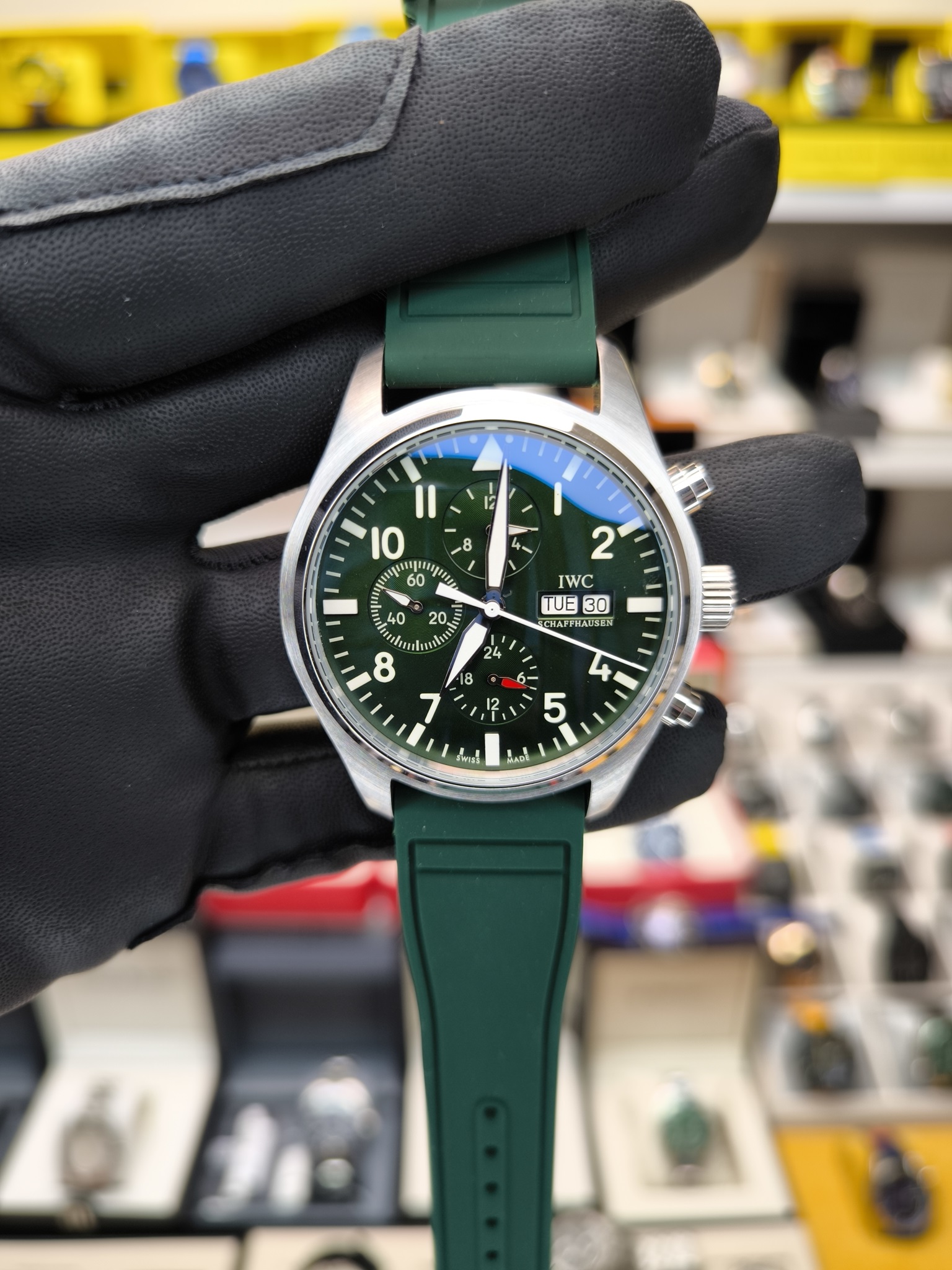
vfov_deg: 71.6
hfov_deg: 56.8
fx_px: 880
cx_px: 476
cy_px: 635
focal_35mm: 24
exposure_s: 1/118
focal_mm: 6.92
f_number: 1.9
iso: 50
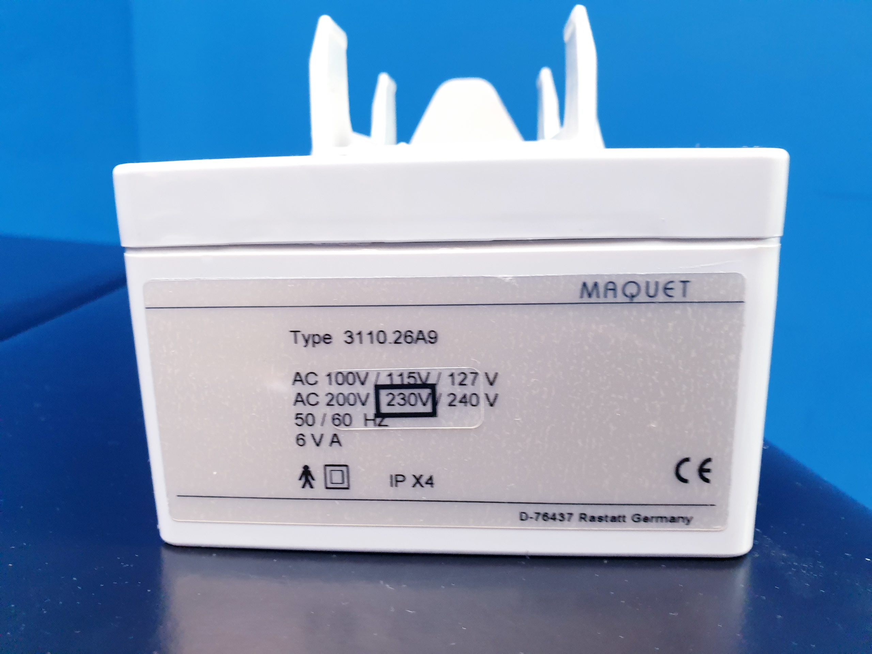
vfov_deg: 53.1
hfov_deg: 67.3
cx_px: 436
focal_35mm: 26
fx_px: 655
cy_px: 327
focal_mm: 4.3
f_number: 2.4
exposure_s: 1/25
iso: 320
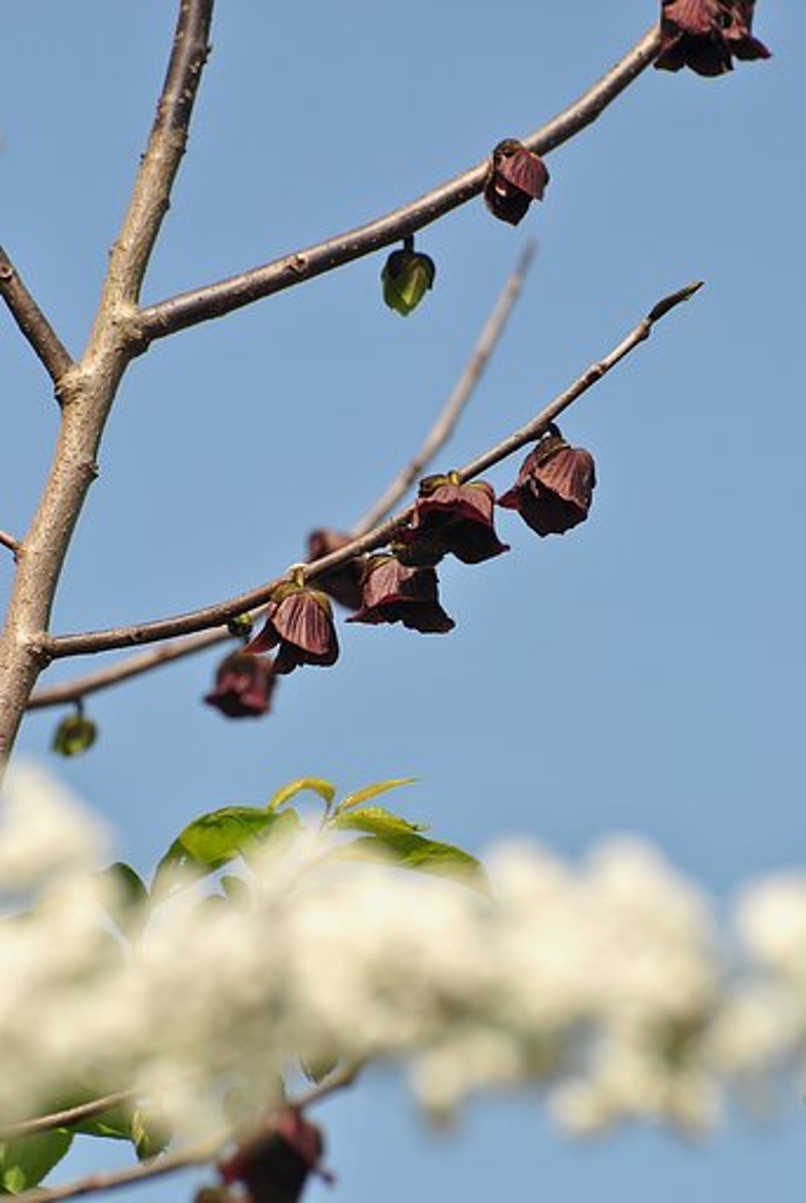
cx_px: 403
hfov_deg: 5.6
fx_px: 8283
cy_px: 602
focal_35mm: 248
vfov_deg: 8.3
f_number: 6.3
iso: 100
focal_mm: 165
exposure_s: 1/400
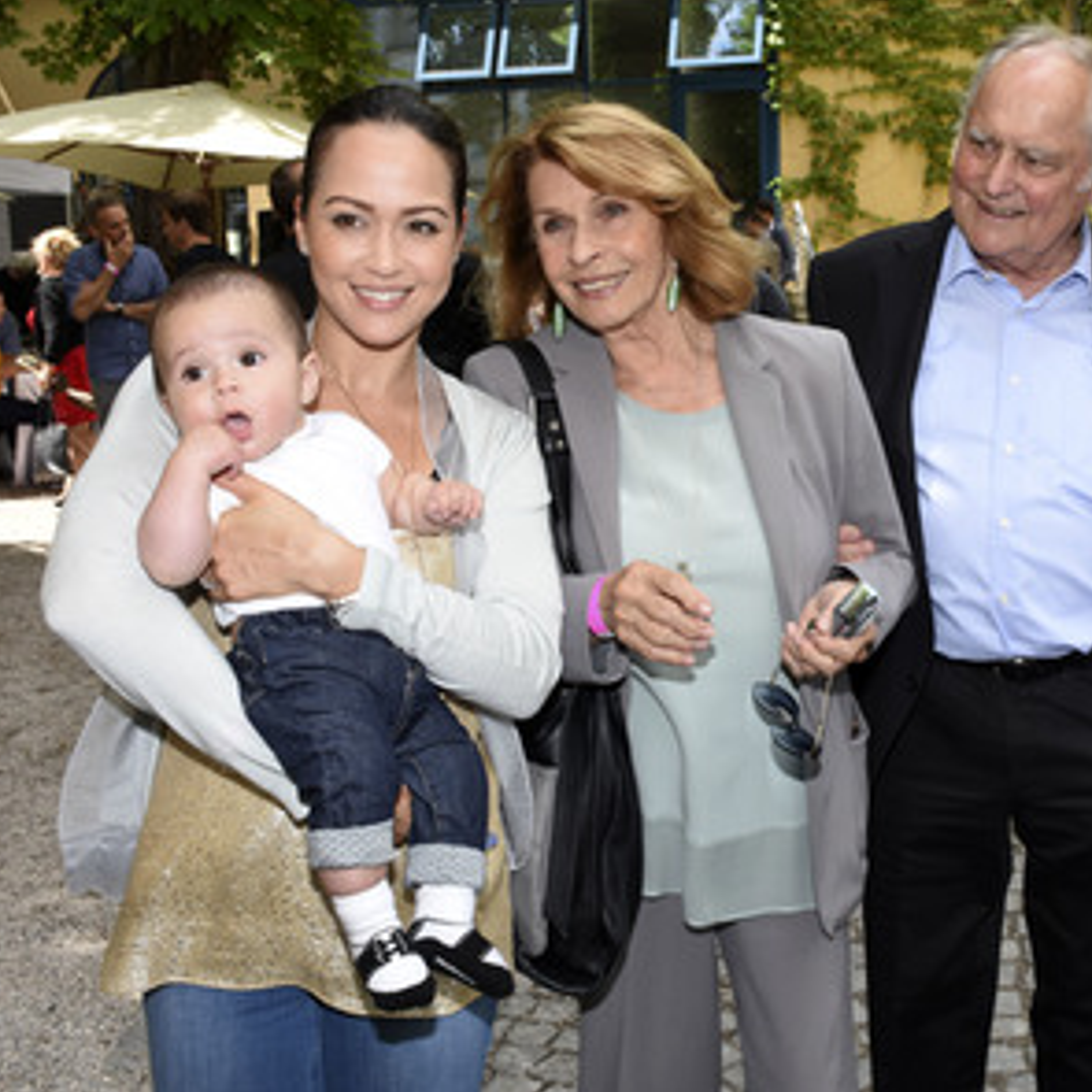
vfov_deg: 42.8
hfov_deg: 41.9
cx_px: 776
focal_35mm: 39
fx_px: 1392
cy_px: 540
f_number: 9
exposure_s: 1/160
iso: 320
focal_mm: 20
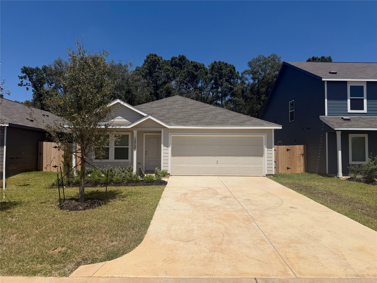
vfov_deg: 56.8
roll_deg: +0.0
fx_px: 261
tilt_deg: +1.5
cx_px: 188
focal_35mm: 24
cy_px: 142
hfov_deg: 71.6
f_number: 1.78
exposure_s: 1/10309
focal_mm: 6.76
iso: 80
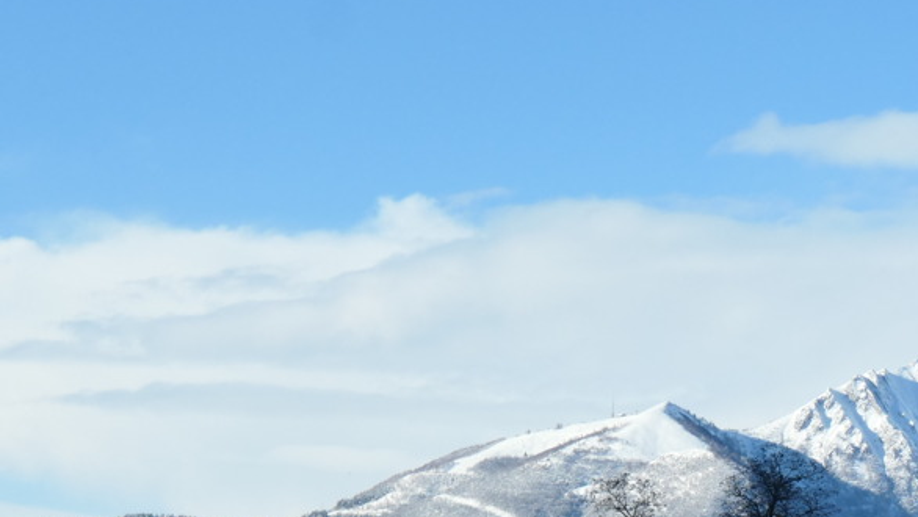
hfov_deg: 11.4
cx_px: 1125
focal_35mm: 185
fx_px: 4504
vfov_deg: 6.5
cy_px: 534
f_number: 5.6
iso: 200
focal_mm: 25.2
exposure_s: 1/800
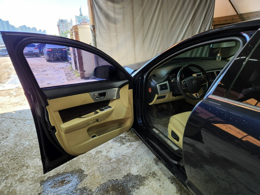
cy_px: 98
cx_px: 130
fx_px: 173
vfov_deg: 58.9
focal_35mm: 23
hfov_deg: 73.9
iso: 40
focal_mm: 5.4
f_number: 1.8
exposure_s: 1/120
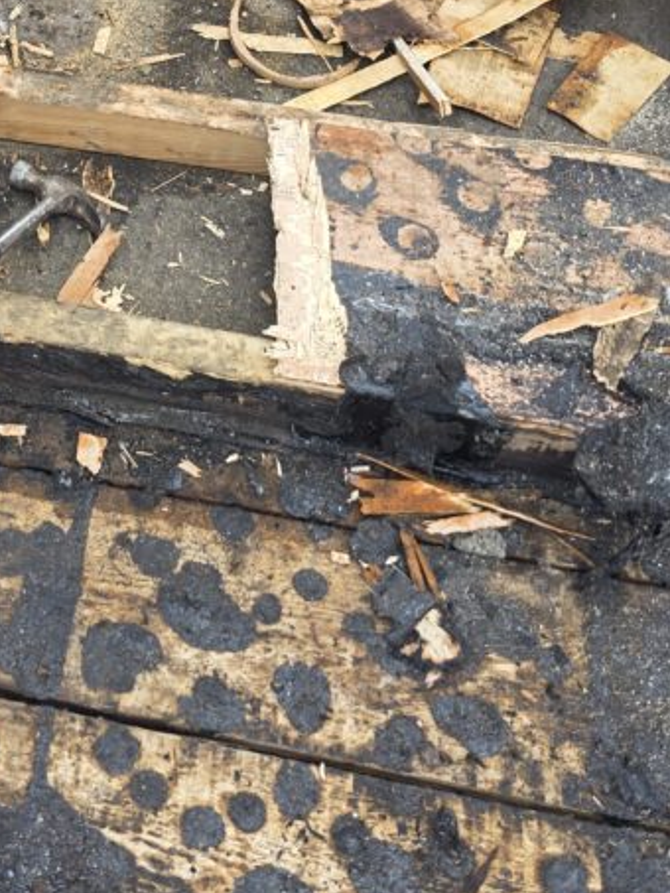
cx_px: 43
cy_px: -69
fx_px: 1341
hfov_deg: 26.9
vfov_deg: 32.7
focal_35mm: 52
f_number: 1.7
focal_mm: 6.3
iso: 80
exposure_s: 1/180
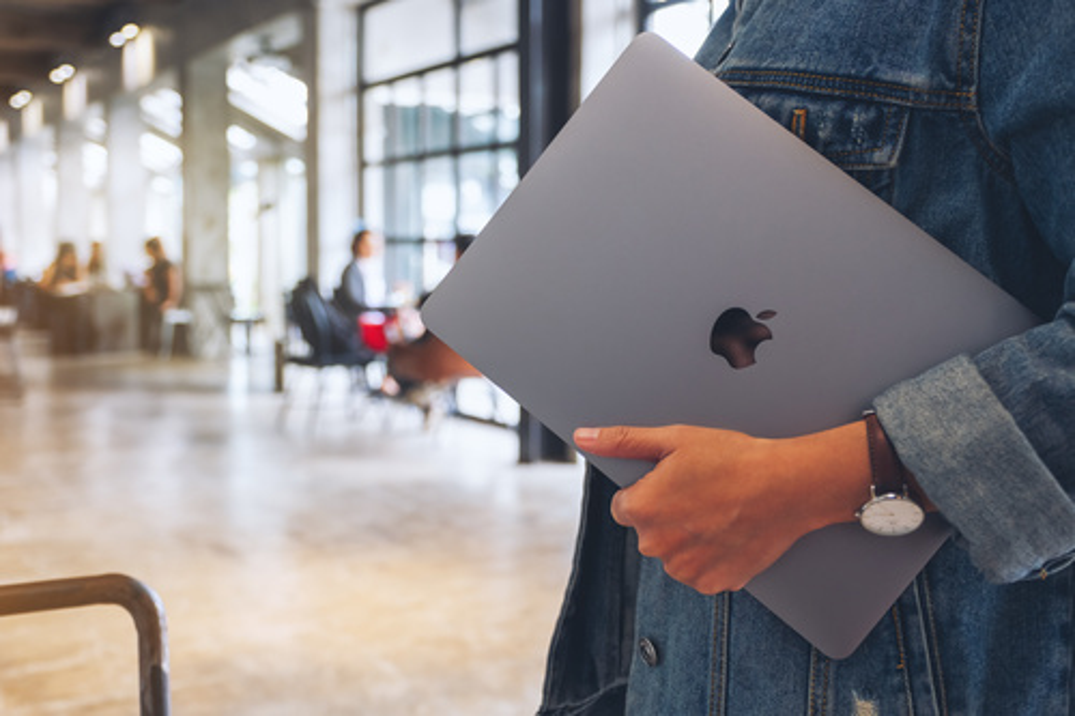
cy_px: 358
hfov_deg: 51.9
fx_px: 1104
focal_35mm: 37
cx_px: 538
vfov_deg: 35.9
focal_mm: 24.9
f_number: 2.8
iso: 400
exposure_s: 1/40
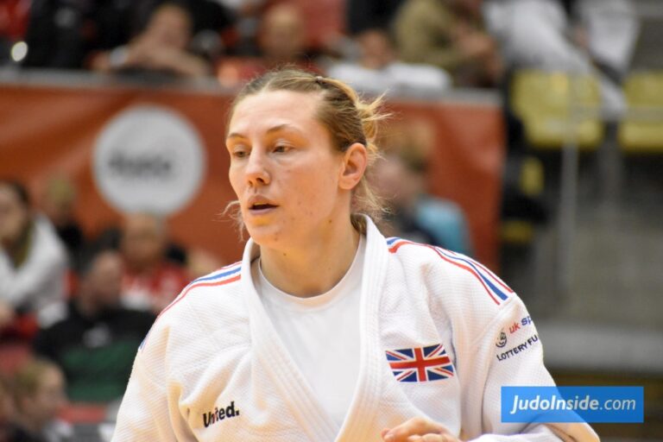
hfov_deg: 4.9
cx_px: 332
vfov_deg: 3.3
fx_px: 7734
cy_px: 221
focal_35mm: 420
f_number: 7.1
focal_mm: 280
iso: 6400
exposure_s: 1/320
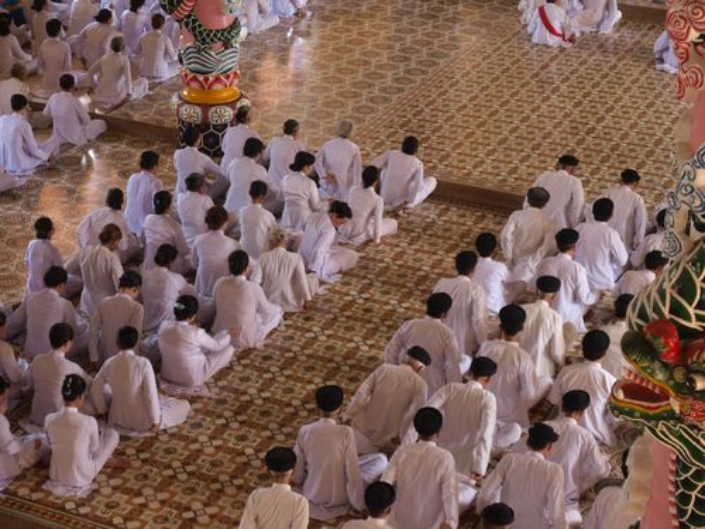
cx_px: 352
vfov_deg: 19.9
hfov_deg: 26.3
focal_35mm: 74
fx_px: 1507
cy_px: 264
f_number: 3.2
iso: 400
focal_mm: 37
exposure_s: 1/80
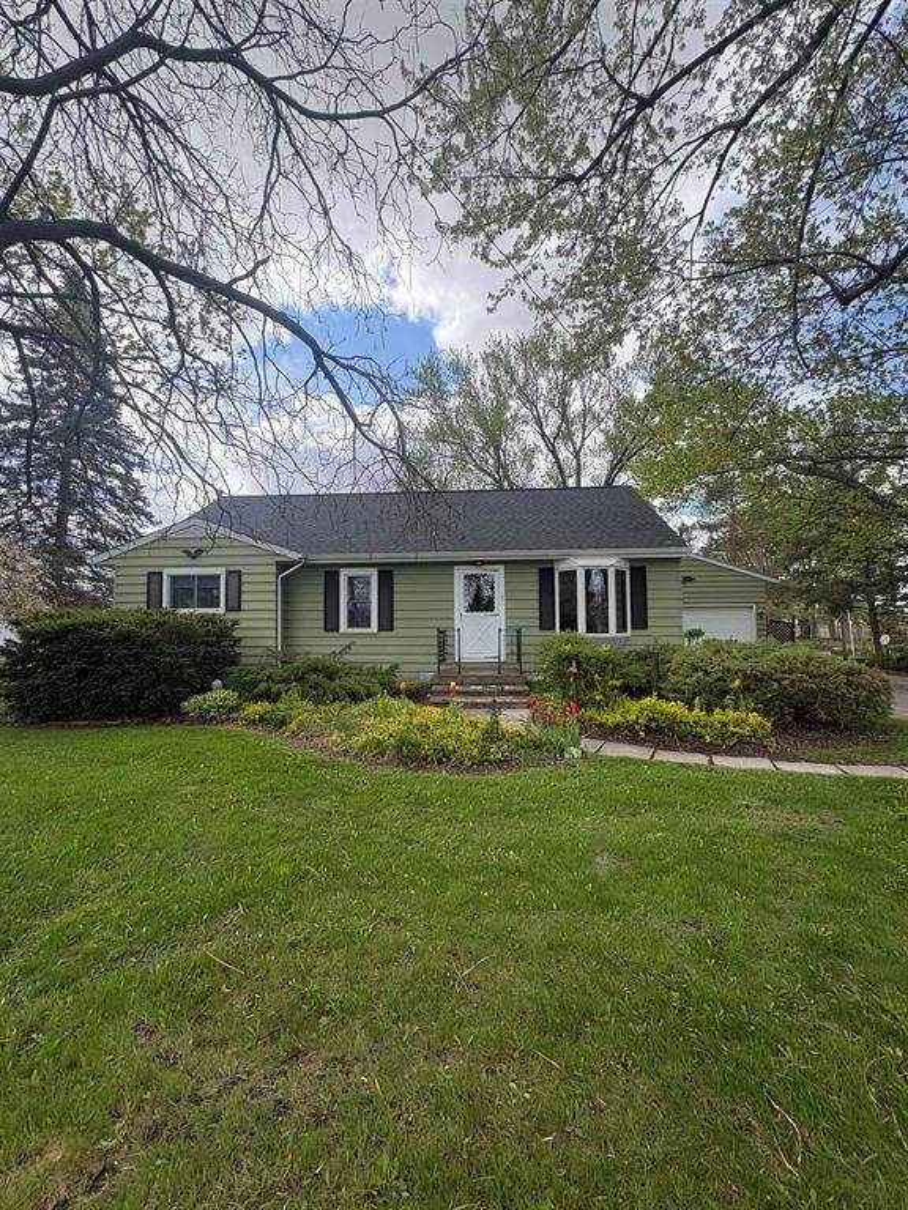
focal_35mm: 14
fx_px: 490
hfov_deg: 85.7
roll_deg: +0.1
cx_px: 454
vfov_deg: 102.1
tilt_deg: +1.2
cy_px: 605
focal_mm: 2.22
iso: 64
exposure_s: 1/1048
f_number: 2.2
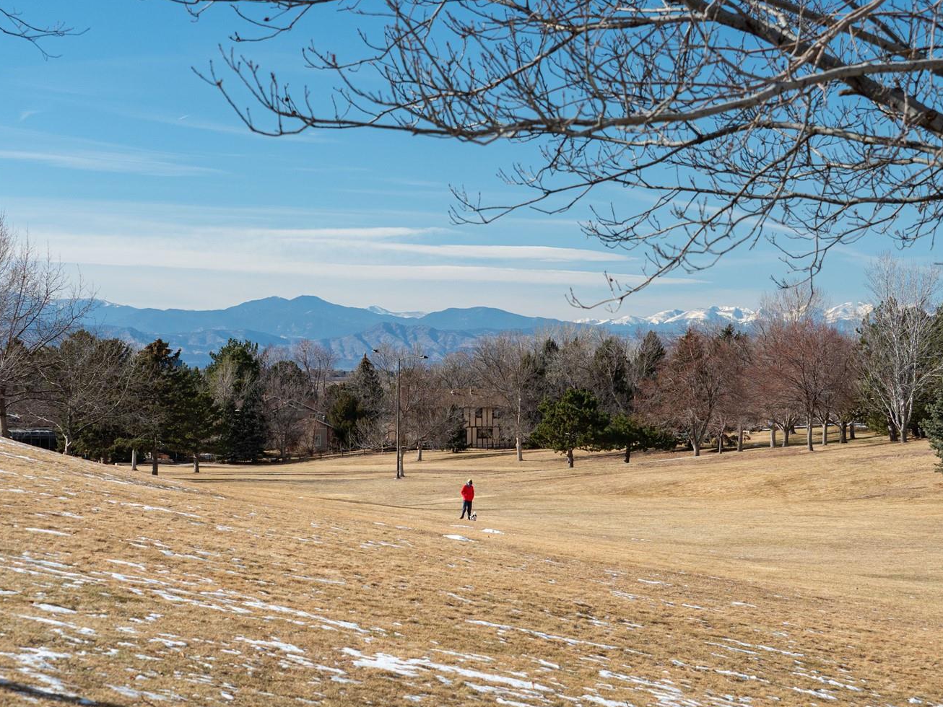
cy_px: 360
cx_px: 534
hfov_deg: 20.0
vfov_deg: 15.1
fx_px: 2670
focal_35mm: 98
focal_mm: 40
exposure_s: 1/1000
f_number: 4
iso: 200
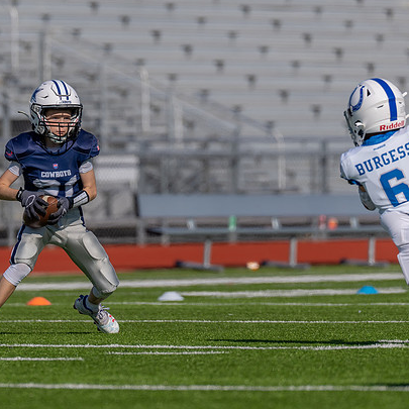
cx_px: 135
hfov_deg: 3.9
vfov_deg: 3.9
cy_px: 111
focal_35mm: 452
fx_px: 6042
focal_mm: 200
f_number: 3.2
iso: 160
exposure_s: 1/5000
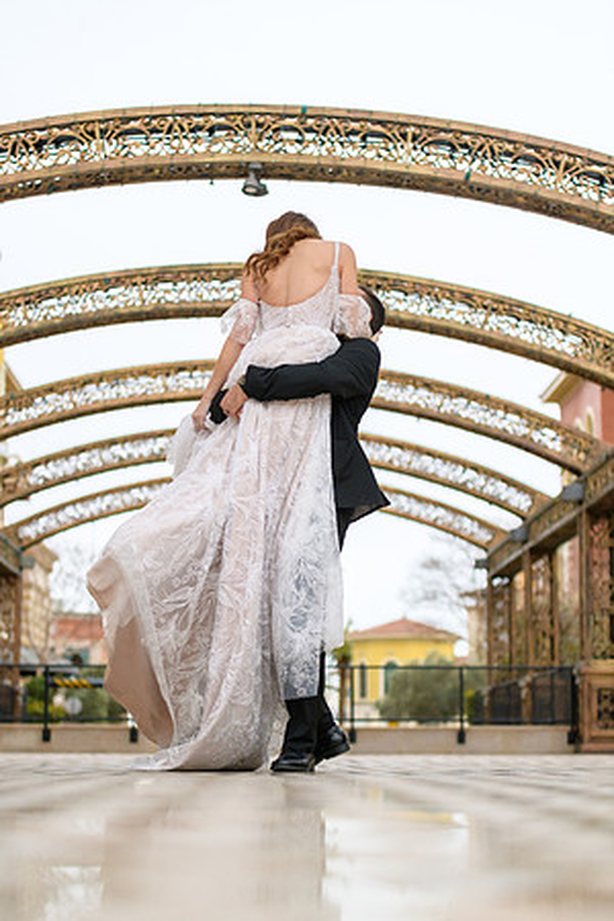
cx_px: 307
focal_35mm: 70
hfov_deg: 19.5
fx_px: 1791
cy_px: 460
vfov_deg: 28.8
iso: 400
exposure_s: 1/3200
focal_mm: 70
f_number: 2.8
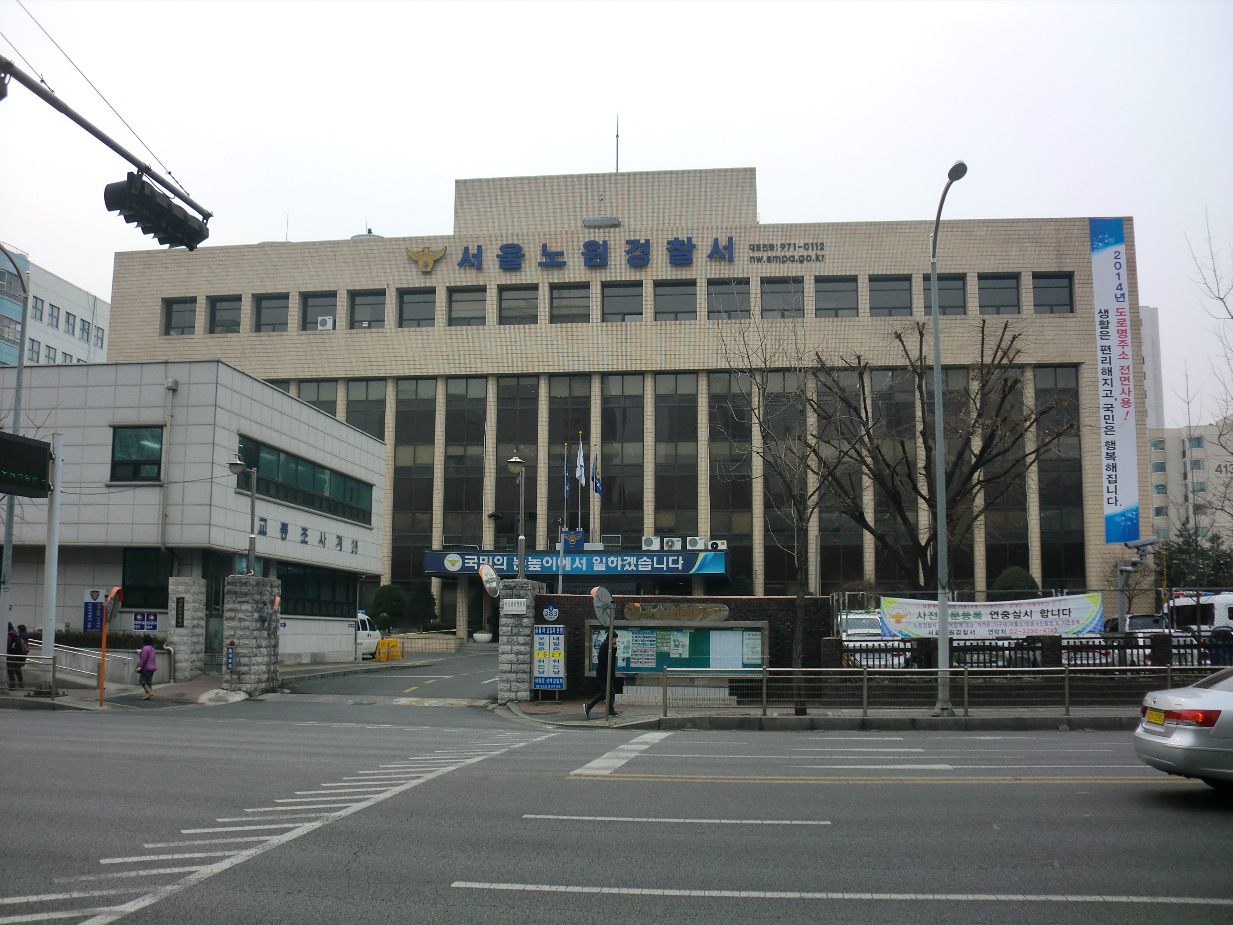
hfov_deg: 52.6
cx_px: 616
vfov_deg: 40.7
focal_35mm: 35
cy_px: 462
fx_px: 1247
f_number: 3.1
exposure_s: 1/640
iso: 64
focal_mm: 6.3
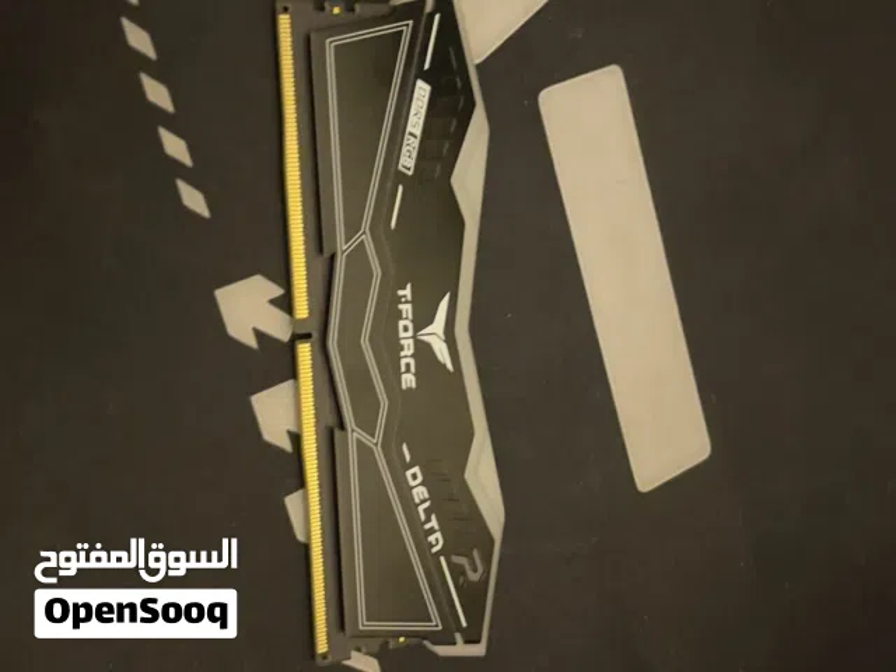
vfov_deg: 54.9
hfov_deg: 69.4
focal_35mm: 25
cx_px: 448
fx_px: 647
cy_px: 336
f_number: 1.6
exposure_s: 1/17
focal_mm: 5.1
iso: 2500
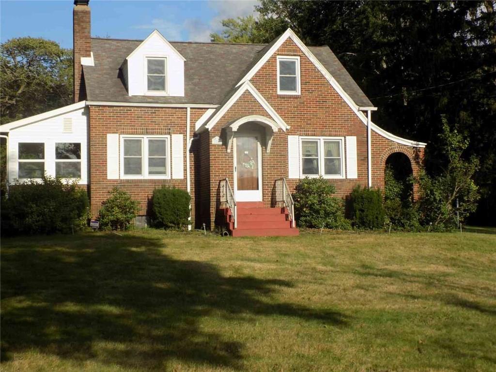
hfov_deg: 32.7
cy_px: 186
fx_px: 845
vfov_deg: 24.8
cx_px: 248
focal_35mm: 59
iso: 80
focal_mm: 10.5
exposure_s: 1/640
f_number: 4
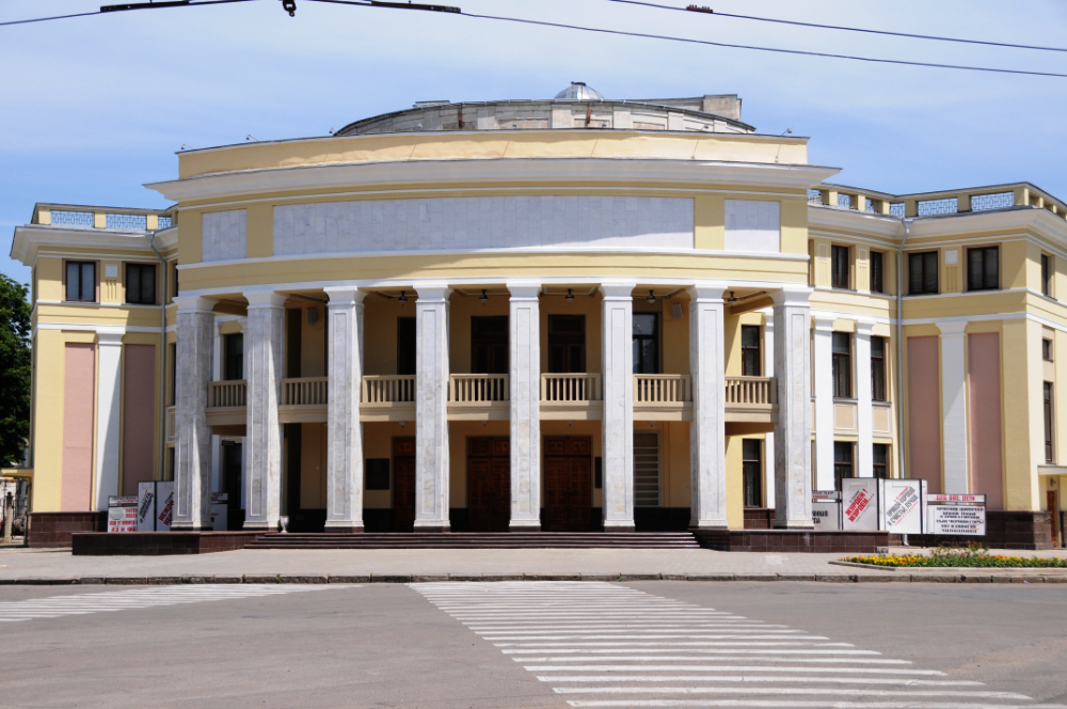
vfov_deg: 25.0
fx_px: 1598
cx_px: 534
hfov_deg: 36.9
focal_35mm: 54
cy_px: 354
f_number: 9
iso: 320
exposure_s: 1/1250
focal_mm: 36
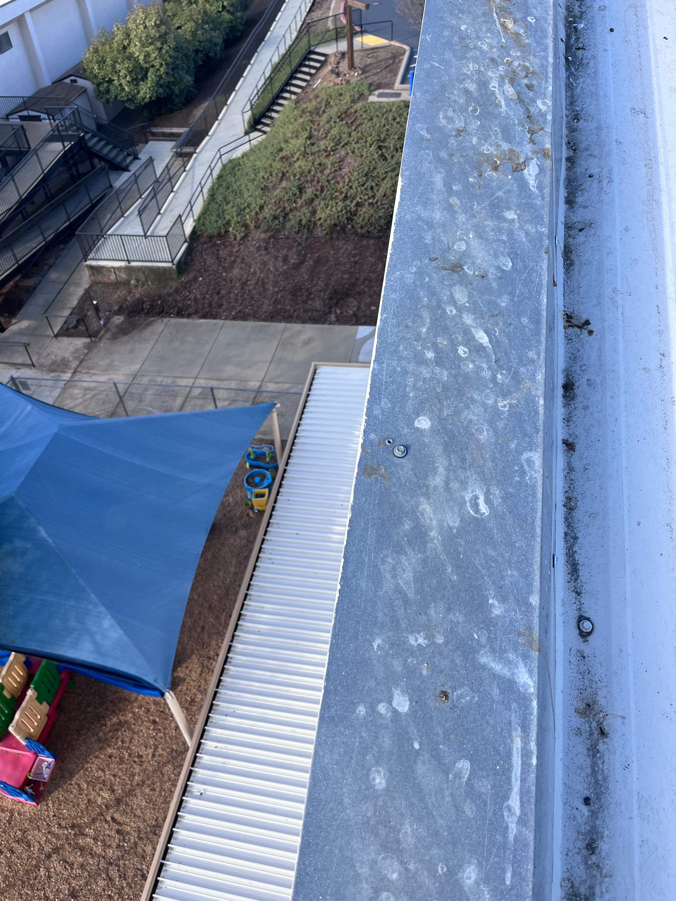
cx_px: 338
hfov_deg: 53.1
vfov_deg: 67.3
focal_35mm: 26
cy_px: 450
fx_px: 677
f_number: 1.6
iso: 50
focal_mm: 5.1
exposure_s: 1/864
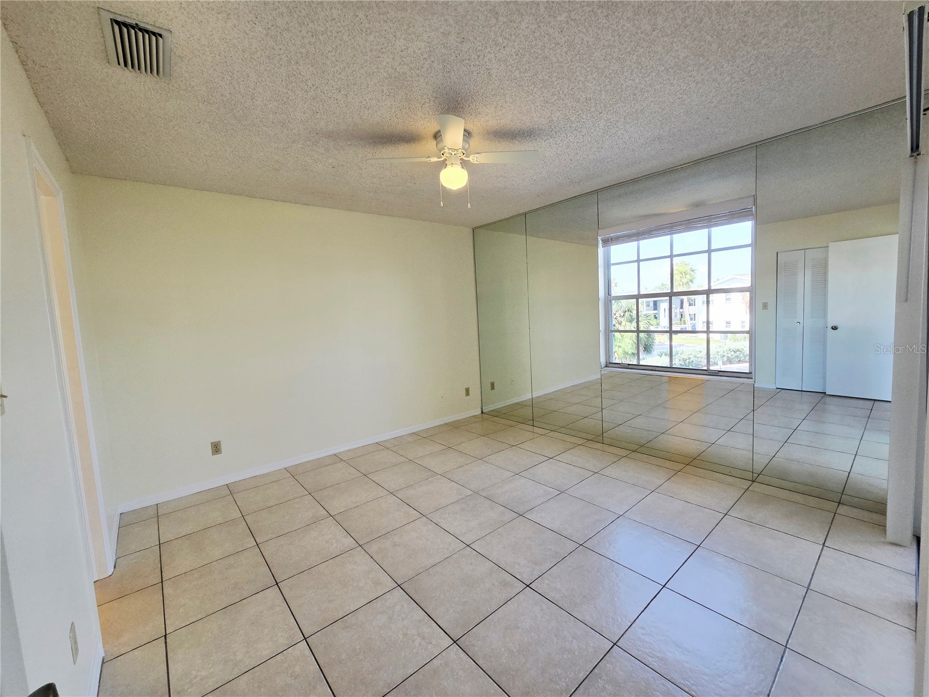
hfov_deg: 106.2
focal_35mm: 13
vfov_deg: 89.9
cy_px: 348
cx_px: 464
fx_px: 349
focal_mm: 2.2
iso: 50
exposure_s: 1/145
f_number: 2.2
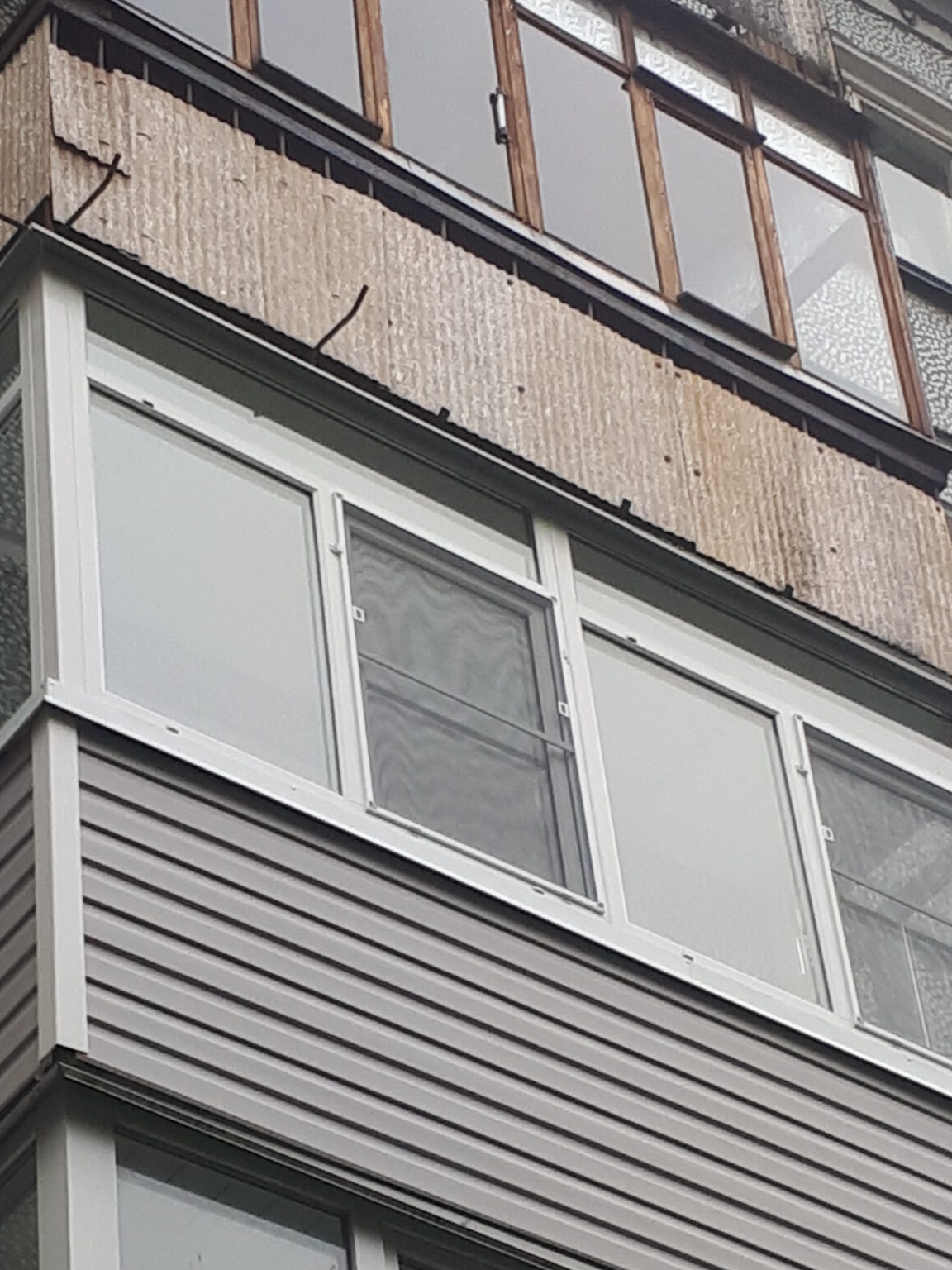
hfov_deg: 32.2
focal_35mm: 45
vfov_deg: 41.3
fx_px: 1650
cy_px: 887
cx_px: 468
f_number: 1.9
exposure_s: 1/100
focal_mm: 3.6
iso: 40
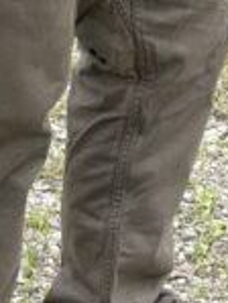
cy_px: -407
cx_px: 224
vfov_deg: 8.8
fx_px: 1807
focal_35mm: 206
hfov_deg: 7.2
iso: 25
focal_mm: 2.69
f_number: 1.9
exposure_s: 1/381
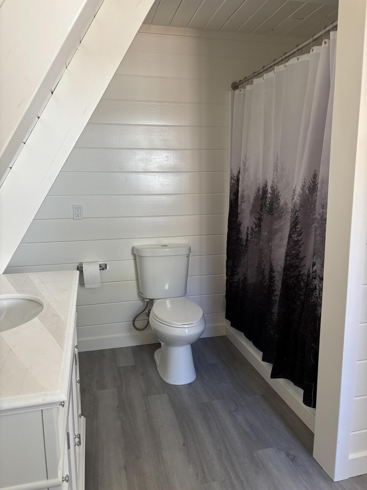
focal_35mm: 26
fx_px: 368
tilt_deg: -10.5
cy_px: 245
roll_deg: -0.2
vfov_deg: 67.3
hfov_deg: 53.1
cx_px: 184
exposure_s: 1/60
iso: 160
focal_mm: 5.96
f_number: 1.6
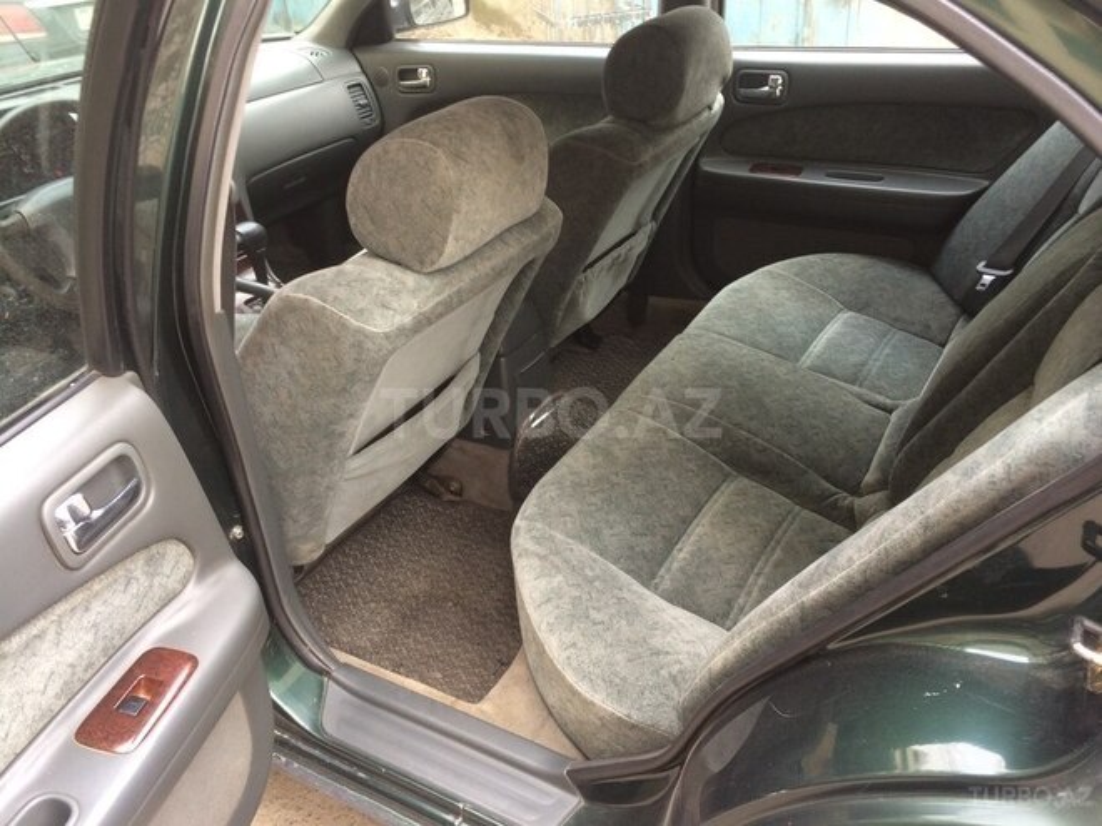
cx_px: 551
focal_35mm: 29
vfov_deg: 48.2
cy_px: 413
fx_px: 923
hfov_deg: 61.7
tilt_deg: -31.5
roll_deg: +4.0
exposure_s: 1/50
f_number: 2.2
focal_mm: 4.15
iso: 50
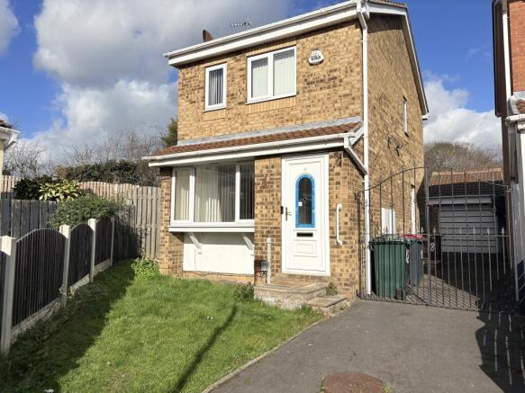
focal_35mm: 26
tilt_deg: +5.3
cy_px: 196
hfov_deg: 67.3
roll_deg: +0.4
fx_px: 394
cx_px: 262
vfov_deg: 53.0
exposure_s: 1/6993
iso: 50
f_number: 1.6
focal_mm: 5.96
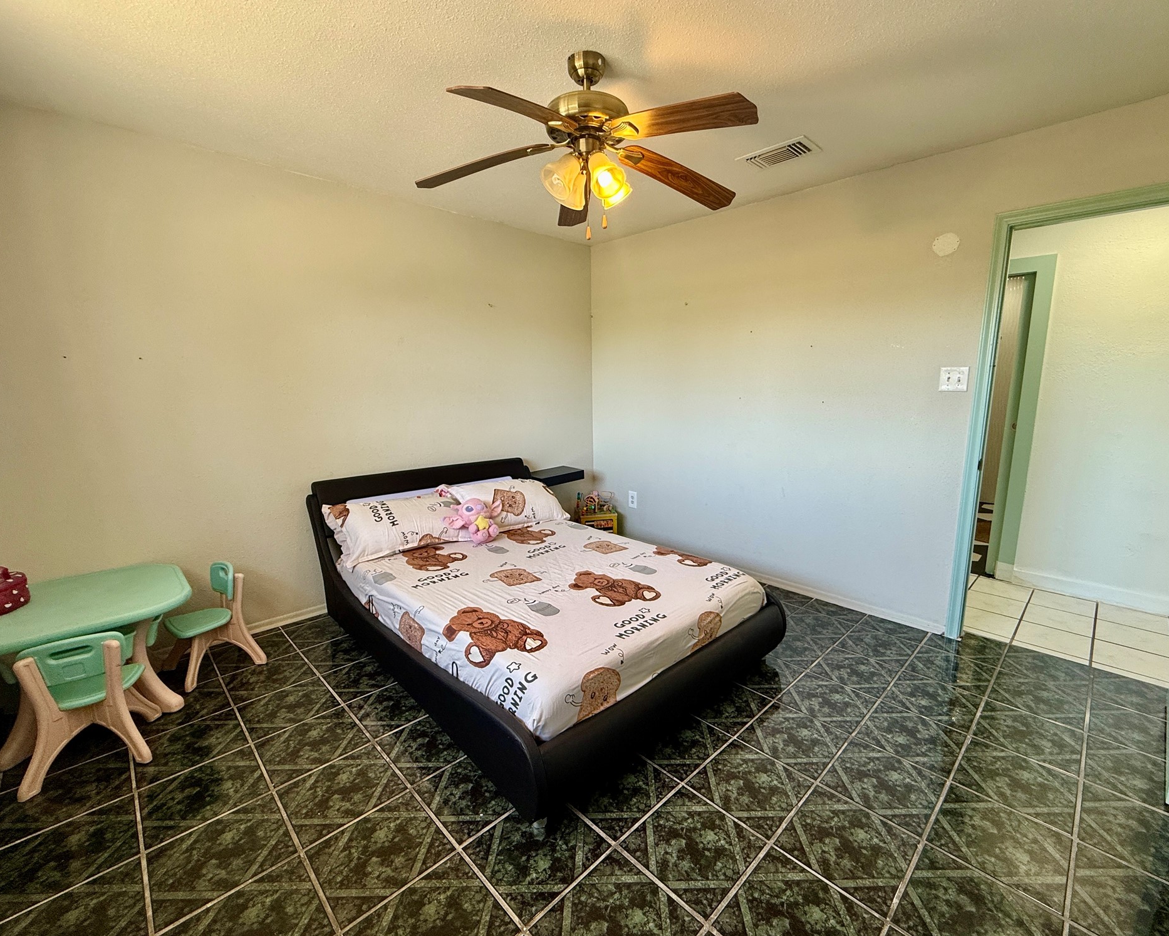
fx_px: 519
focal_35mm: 15
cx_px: 624
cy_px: 471
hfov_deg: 96.6
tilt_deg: -9.7
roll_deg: +0.2
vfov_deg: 84.0
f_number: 2.2
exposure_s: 1/120
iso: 125
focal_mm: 2.22
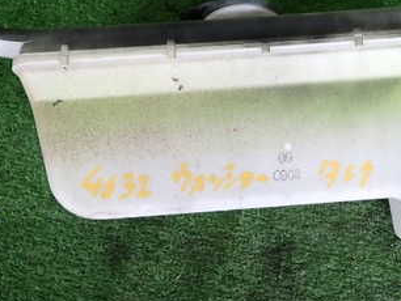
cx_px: 280
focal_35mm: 49
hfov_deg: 38.3
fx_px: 568
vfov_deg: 29.6
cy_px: 119
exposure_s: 1/80
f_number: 2
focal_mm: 4.5
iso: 200
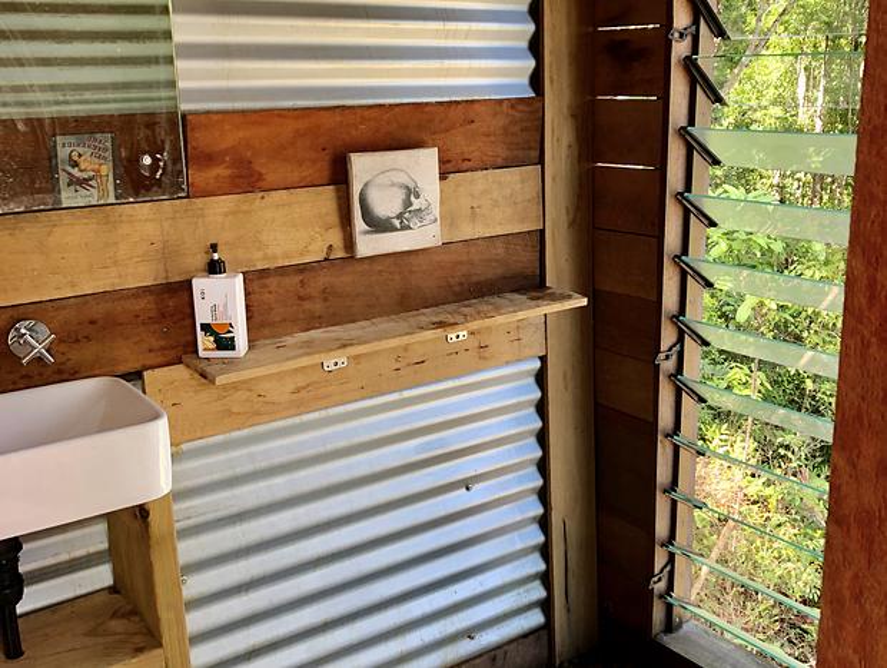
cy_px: 334
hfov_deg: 63.4
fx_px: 719
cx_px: 444
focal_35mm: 28
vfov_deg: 49.9
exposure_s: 1/120
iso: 64
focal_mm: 4
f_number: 1.8
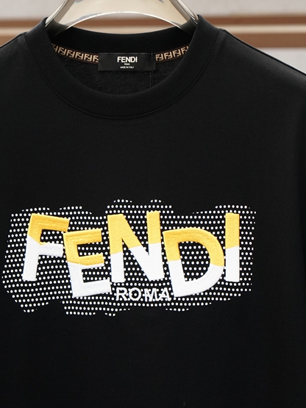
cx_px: 118
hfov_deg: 9.3
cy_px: 171
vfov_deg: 12.4
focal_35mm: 160
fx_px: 1886
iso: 640
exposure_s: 1/125
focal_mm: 57
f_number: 4
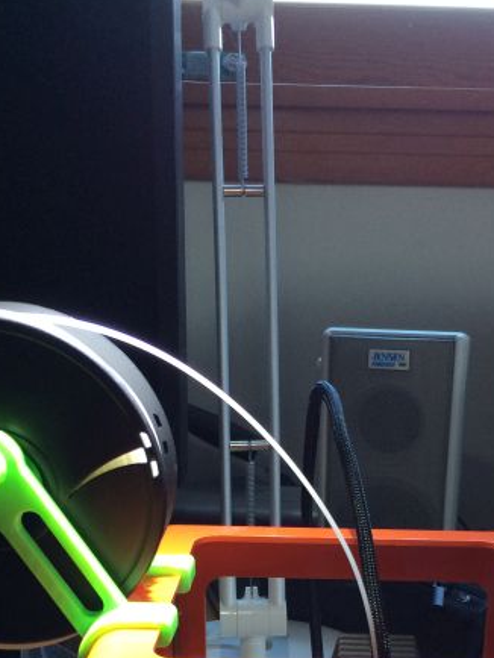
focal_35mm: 57
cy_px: 638
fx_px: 1084
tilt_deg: -22.8
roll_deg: -0.8
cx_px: 297
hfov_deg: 25.6
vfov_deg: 31.5
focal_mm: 4.15
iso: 80
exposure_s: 1/30
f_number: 2.2
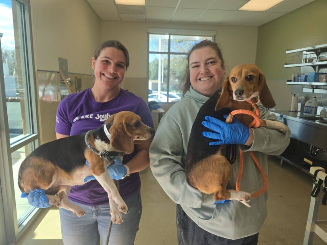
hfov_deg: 73.9
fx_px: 217
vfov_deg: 58.9
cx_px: 164
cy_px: 122
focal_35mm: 23
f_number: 1.7
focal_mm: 6.3
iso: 16
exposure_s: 1/180
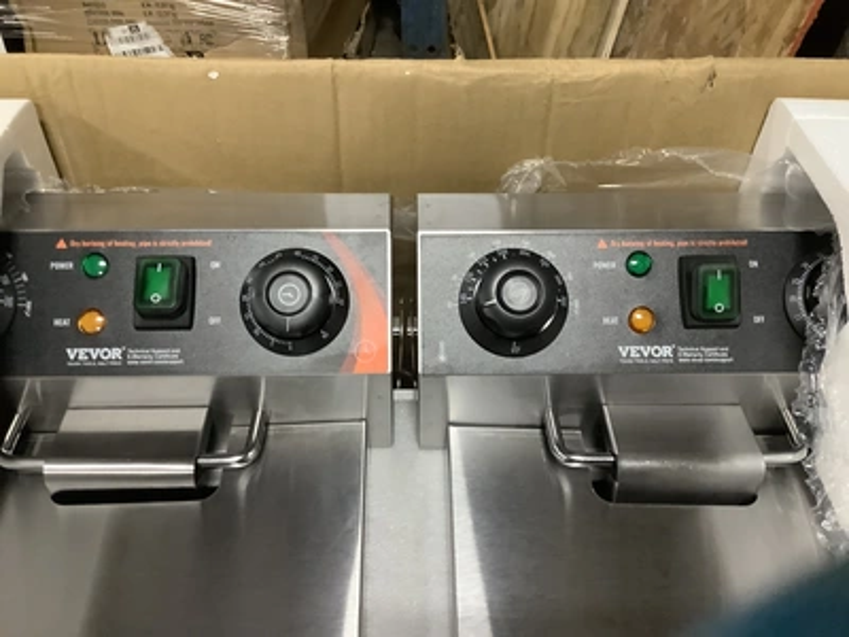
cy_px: 318
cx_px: 424
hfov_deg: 58.4
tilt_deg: -42.9
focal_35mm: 31
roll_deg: -0.8
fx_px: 760
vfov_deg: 45.4
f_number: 2.4
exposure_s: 1/30
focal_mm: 3.3
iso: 320
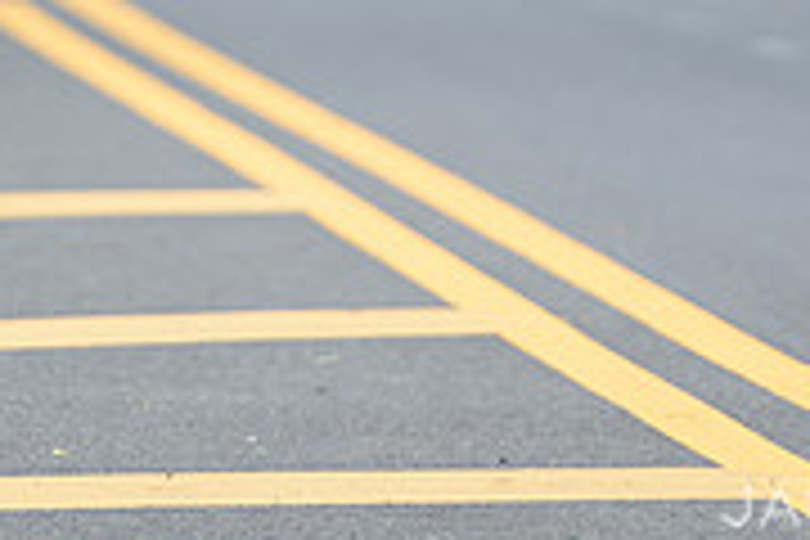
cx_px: -153
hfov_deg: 3.2
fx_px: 14466
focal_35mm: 643
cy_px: -245
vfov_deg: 2.1
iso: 200
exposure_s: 1/200
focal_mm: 200
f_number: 3.2
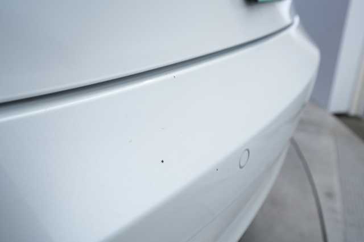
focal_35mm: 28
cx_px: 182
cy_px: 121
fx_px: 283
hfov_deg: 65.5
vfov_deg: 46.4
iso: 1600
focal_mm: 28
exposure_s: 1/80
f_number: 6.3
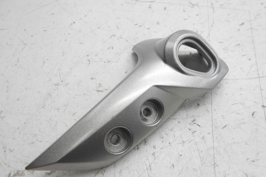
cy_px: 99
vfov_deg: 46.3
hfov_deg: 65.5
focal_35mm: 28
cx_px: 137
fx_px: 207
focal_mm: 4.6
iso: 80
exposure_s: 1/40
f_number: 3.2
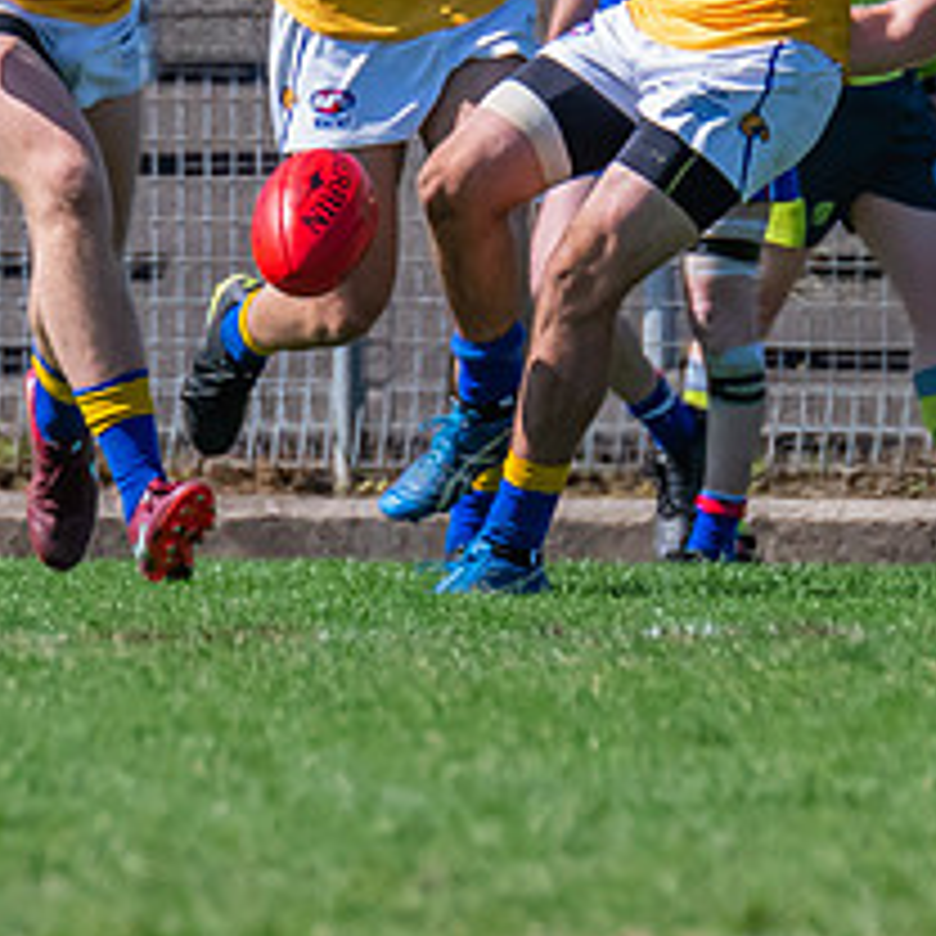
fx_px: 69260
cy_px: 36
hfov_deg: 0.8
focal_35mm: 2264
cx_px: 366
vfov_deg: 0.8
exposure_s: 1/1600
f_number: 8
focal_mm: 420
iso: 800
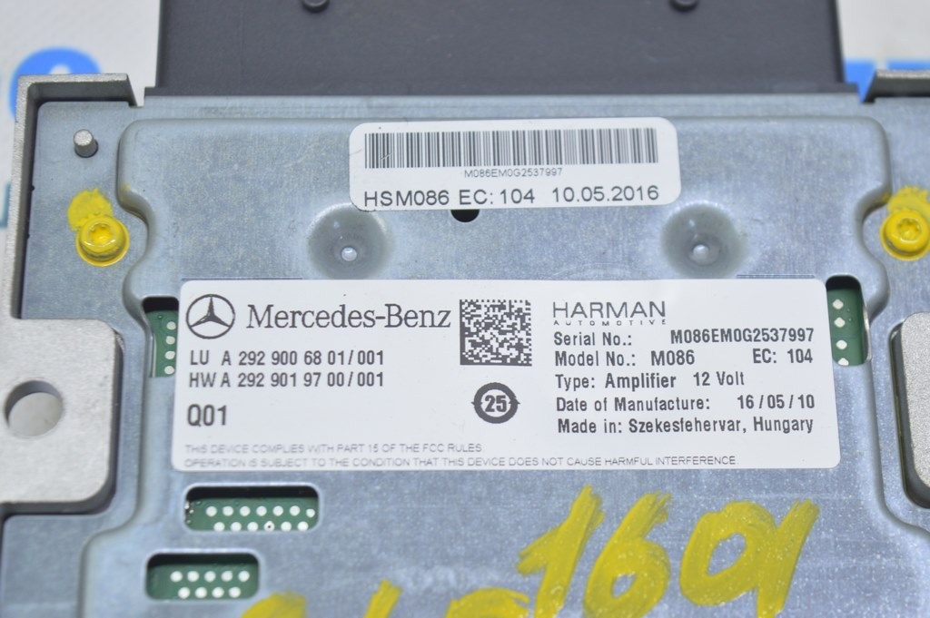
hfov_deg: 24.6
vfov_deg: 16.5
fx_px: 2129
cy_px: 309
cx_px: 465
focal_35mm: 82
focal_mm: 55
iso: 400
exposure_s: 1/20
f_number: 5.6
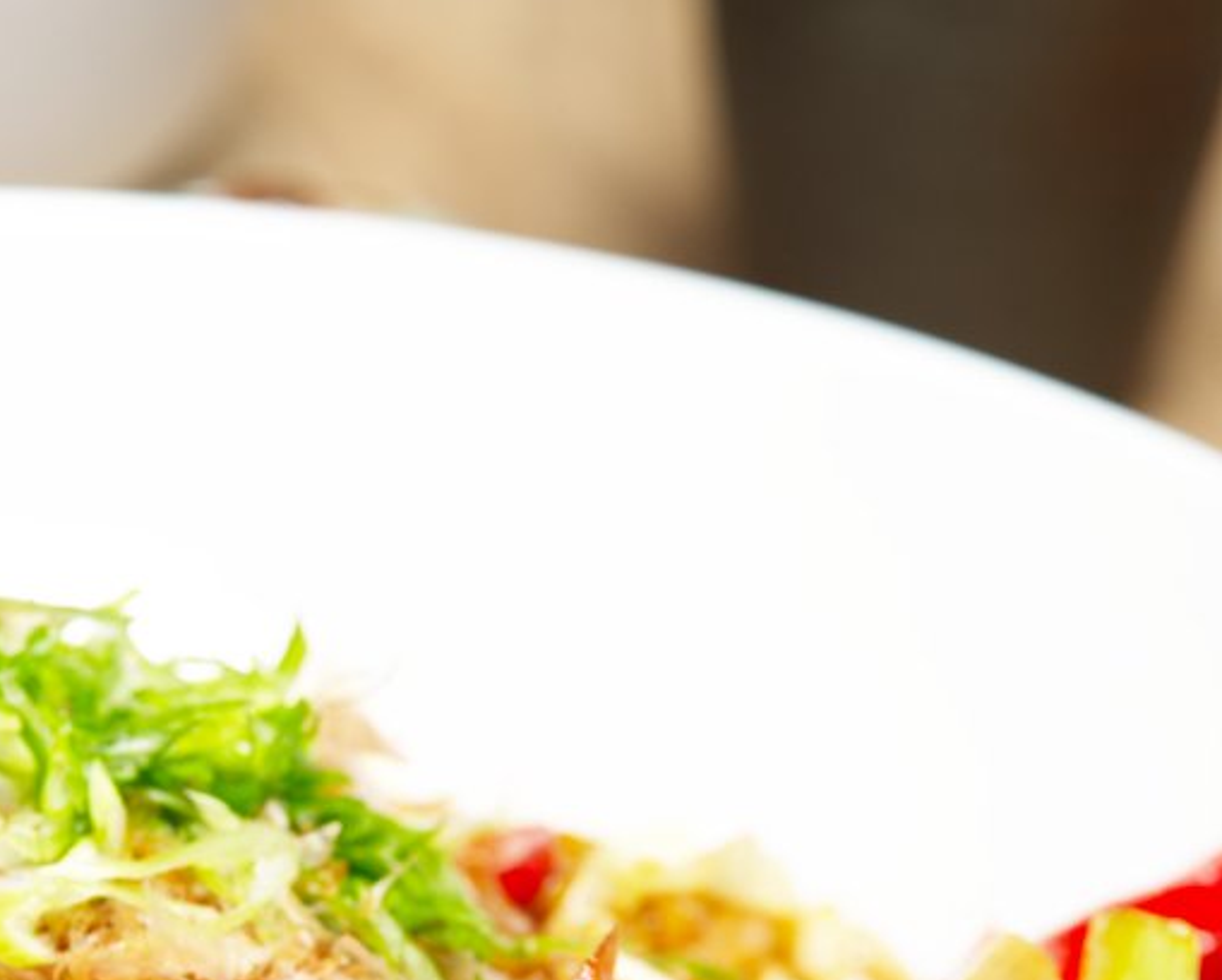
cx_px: 245
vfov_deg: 6.7
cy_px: 842
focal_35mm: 232
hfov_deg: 8.3
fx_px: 8397
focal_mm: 105
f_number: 6.3
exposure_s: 1/80
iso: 100
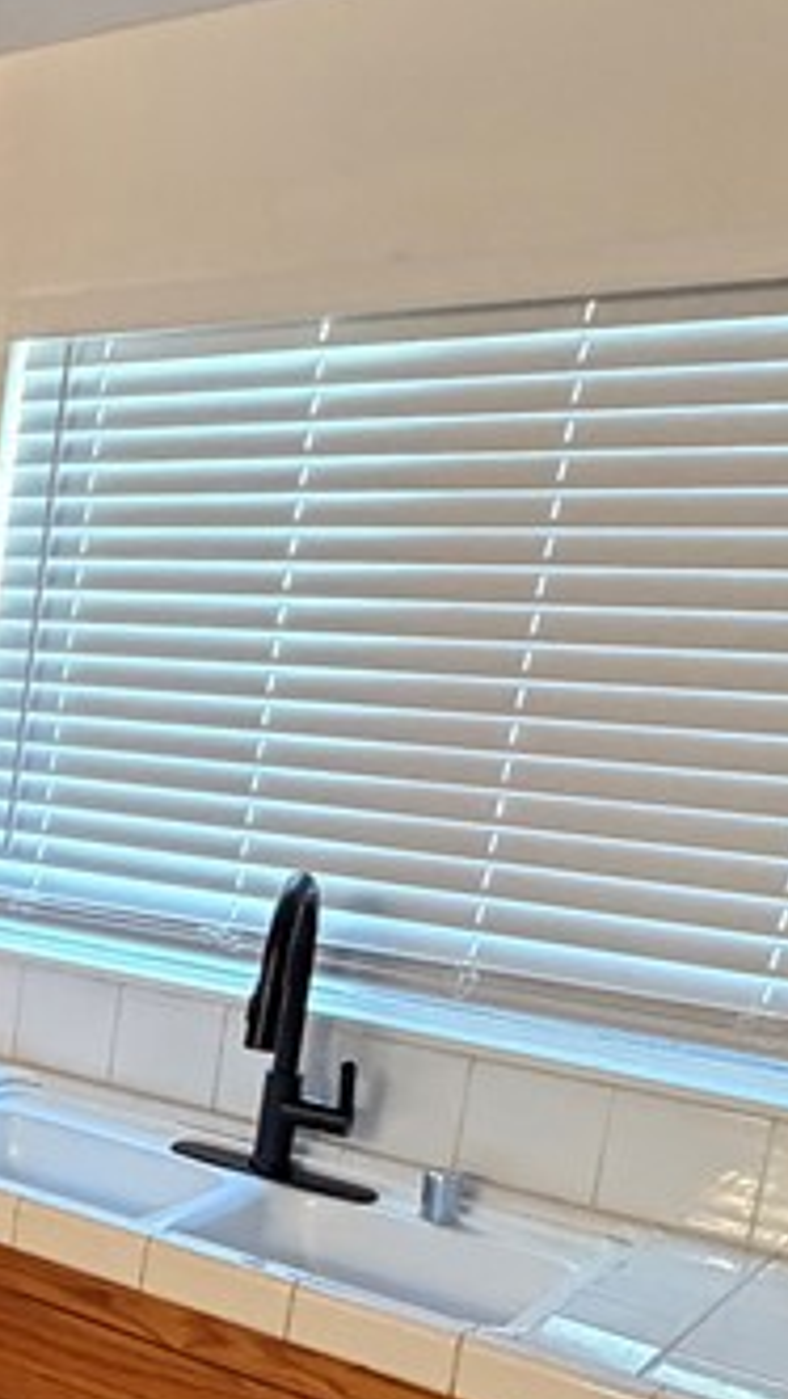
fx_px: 1744
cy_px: 919
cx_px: -615
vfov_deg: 43.2
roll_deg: -3.6
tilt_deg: -9.3
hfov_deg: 19.4
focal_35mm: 47
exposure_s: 1/60
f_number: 2.2
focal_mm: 2.22
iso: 640
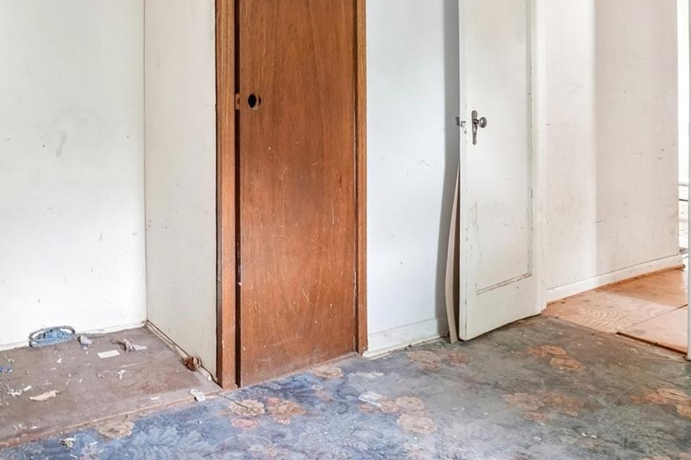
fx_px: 518
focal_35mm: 27
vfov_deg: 46.1
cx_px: 190
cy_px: 112
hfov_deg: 64.2
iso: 400
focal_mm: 10
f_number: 8
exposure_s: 1/2.5
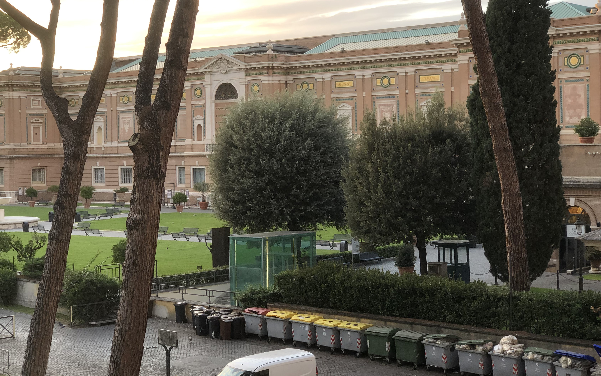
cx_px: 262
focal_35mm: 66
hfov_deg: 31.0
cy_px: 157
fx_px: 1081
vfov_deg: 19.7
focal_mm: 6
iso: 16
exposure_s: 1/60
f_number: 2.4
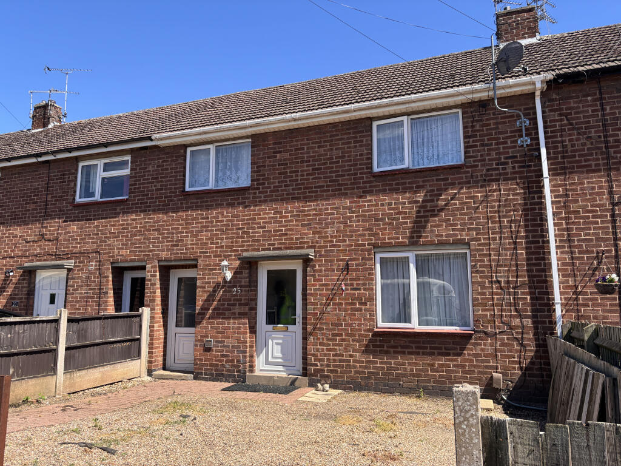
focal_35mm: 26
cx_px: 310
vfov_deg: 53.1
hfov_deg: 67.3
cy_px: 233
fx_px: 466
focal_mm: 5.96
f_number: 1.6
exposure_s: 1/1667
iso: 50
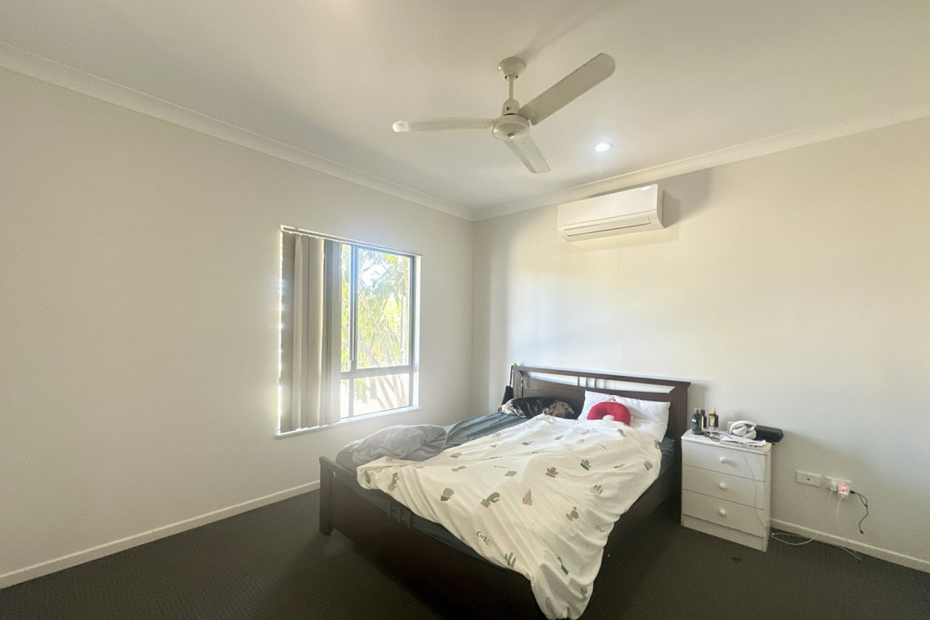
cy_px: 331
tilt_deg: -0.6
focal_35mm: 15
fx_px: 388
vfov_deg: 77.2
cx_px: 463
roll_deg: -0.7
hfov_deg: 100.4
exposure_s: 1/99
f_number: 2.2
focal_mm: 2.22
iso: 250
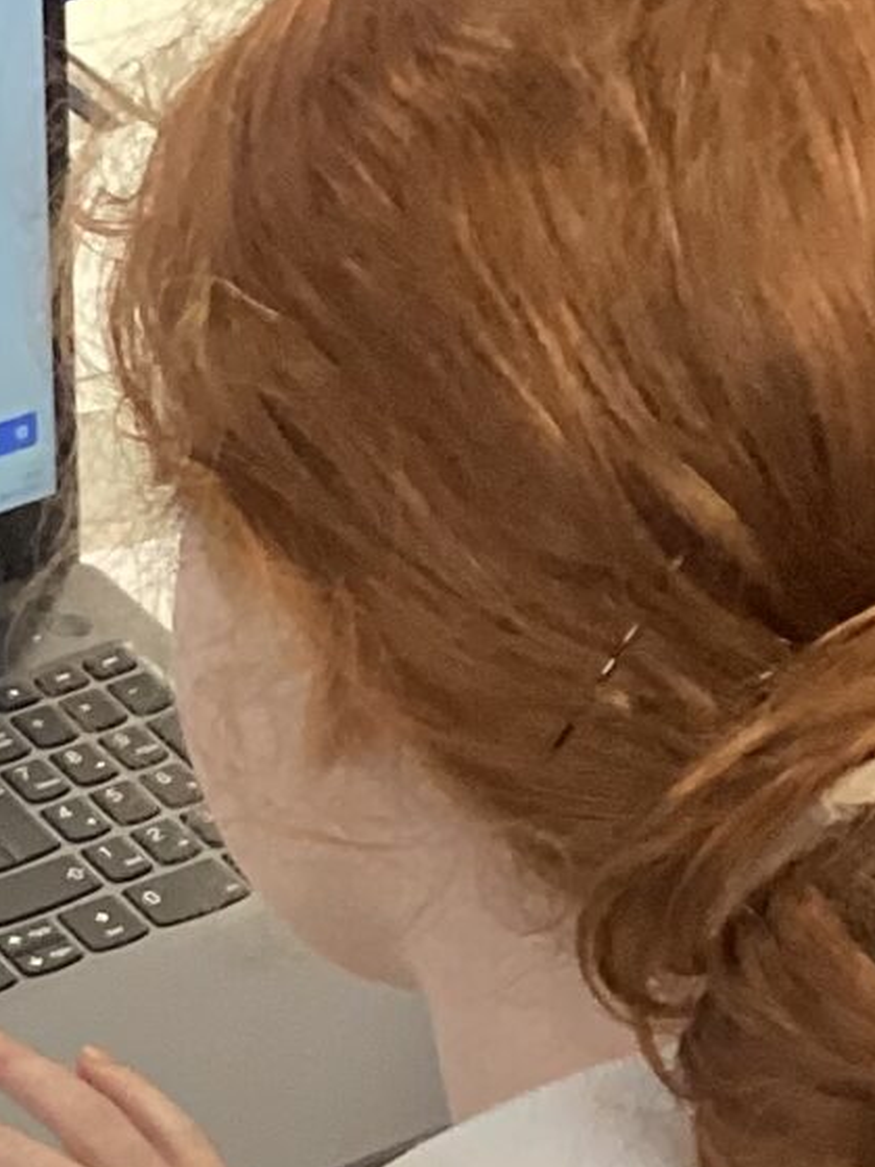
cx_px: -541
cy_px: 1557
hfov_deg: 10.0
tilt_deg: -46.5
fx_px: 4788
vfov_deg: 13.4
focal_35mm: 142
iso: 125
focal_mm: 3.3
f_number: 2.4
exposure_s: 1/50
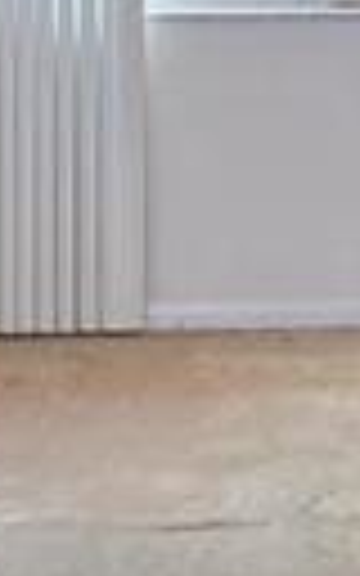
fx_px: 1727
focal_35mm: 110
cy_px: -230
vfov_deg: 17.4
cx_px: 436
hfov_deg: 11.6
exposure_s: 1/60.2
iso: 160
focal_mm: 2.2
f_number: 2.2
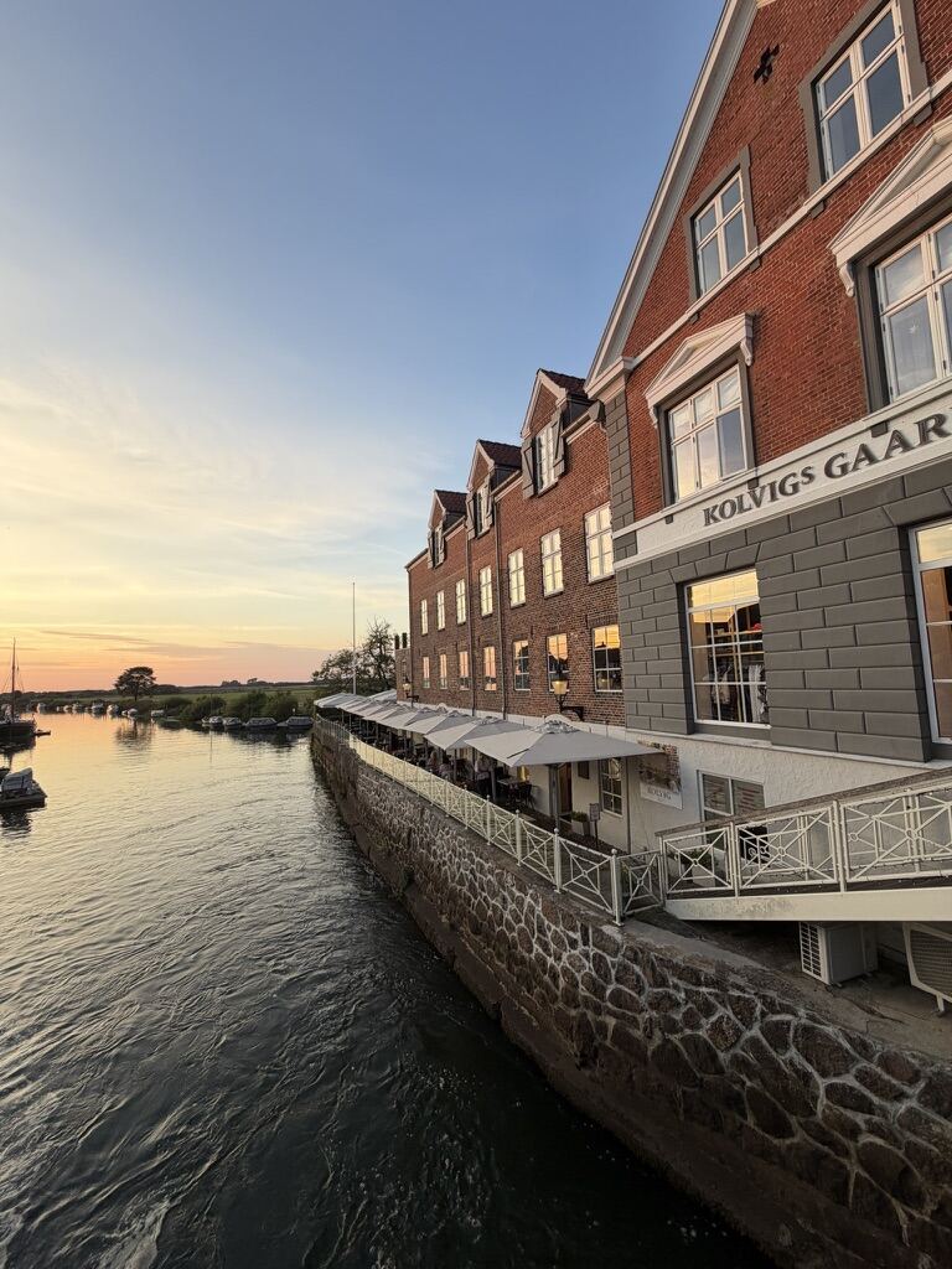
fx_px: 513
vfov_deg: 102.1
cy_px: 634
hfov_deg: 85.7
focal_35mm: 14
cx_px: 476
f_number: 2.2
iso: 40
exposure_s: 1/166
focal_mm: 2.22
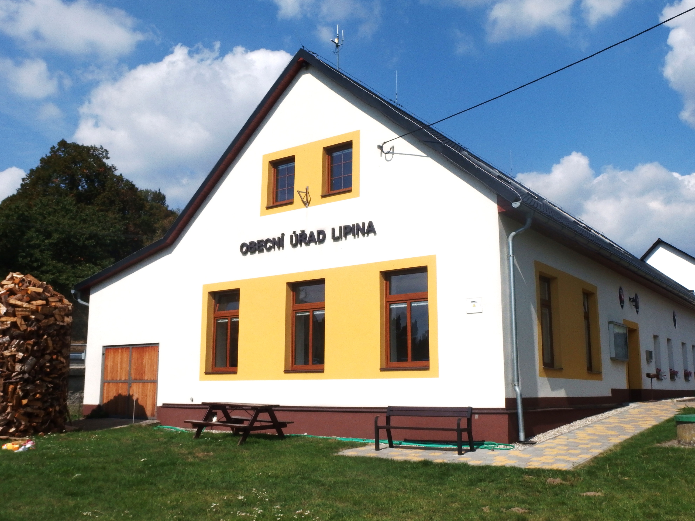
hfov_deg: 49.0
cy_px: 260
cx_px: 348
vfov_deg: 37.7
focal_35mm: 38
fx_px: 763
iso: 100
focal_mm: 6.8
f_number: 8
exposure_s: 1/1000
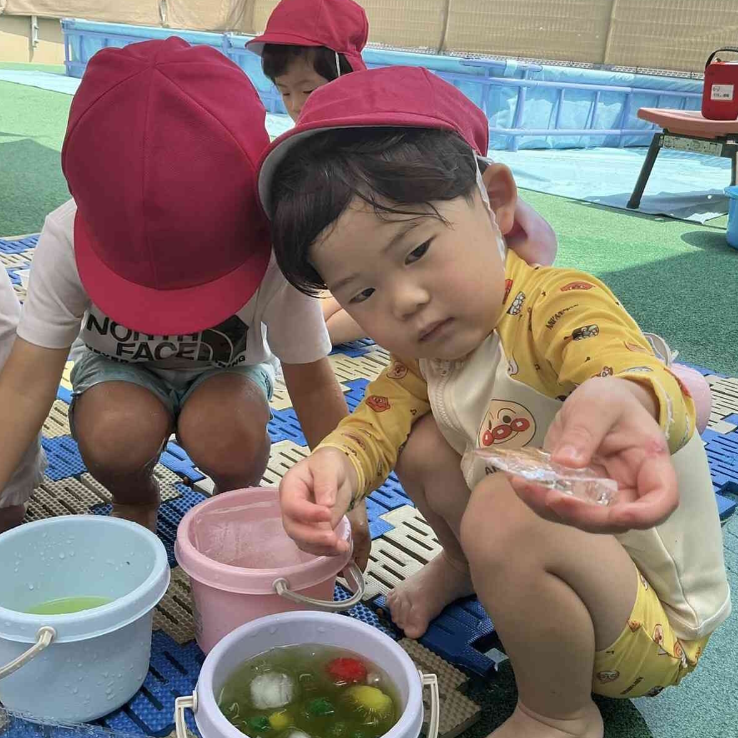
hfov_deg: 44.9
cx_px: 397
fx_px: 892
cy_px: 371
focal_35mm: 37
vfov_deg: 44.9
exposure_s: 1/353
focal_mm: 3
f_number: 1.8
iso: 25
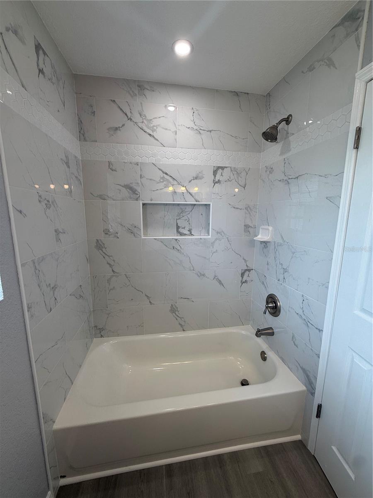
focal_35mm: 14
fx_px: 201
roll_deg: -0.9
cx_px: 186
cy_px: 249
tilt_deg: -9.1
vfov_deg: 102.1
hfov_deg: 85.7
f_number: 2.2
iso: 50
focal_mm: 2.22
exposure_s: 1/126
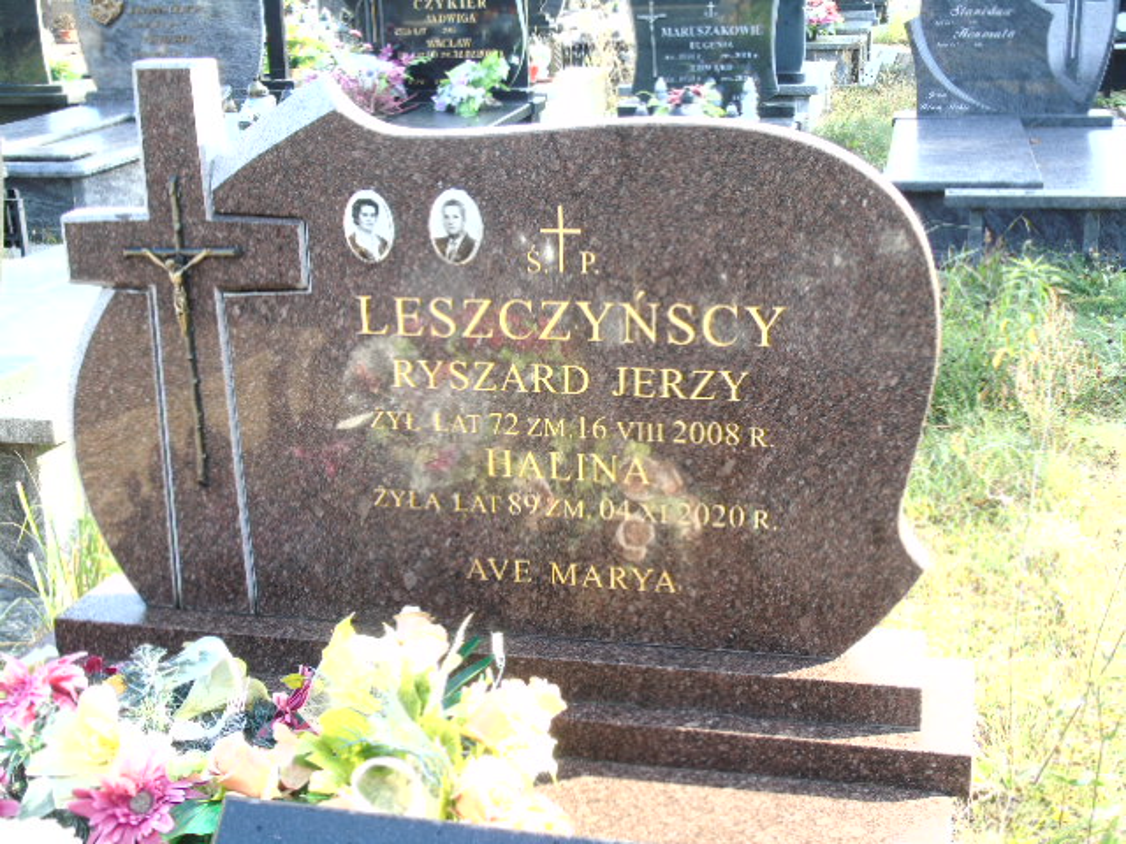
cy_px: 422
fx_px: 1496
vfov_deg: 31.5
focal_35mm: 46
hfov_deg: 41.2
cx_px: 563
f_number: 4.1
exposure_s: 1/50
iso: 80
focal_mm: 8.2
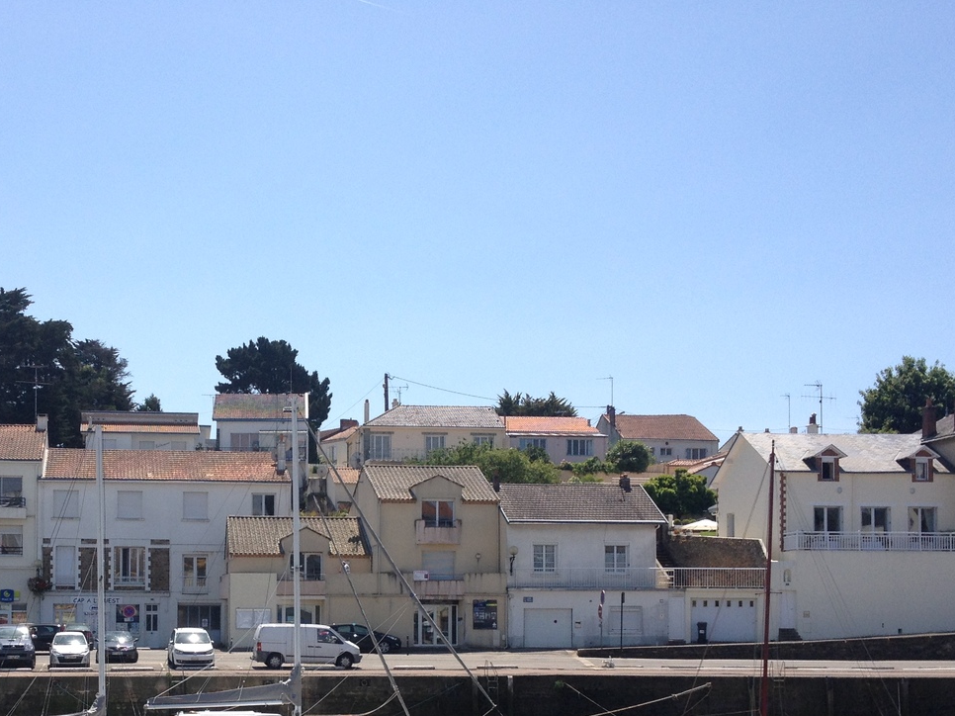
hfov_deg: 32.8
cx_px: 272
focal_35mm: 58
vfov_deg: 24.8
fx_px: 1600
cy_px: 585
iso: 50
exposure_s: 1/1783
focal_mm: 4.28
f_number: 2.4
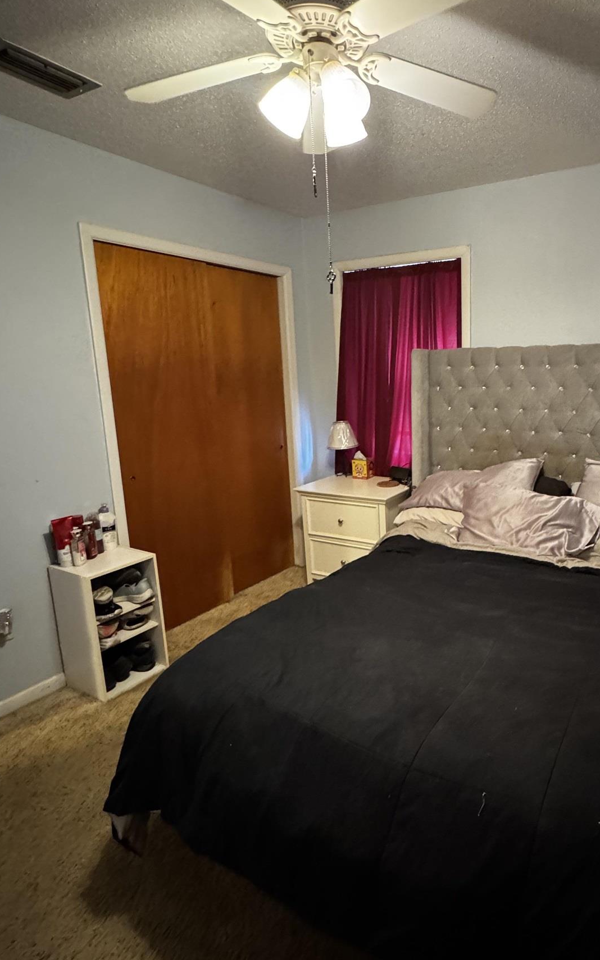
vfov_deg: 85.0
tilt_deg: -10.2
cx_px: 442
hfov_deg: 57.0
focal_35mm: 20
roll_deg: +1.9
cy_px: 461
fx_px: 524
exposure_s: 1/40
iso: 1250
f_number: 2.2
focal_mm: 2.22
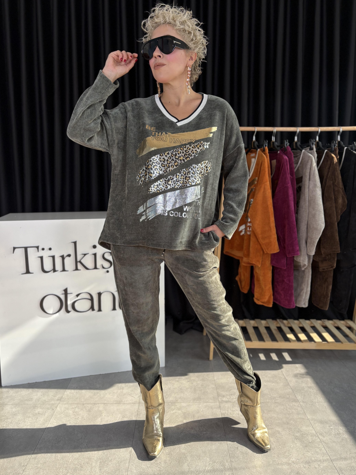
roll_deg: -0.4
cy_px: 231
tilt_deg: -8.4
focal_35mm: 27
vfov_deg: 65.3
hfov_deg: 51.4
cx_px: 179
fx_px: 370
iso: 125
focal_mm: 5.96
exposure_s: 1/94
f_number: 1.6
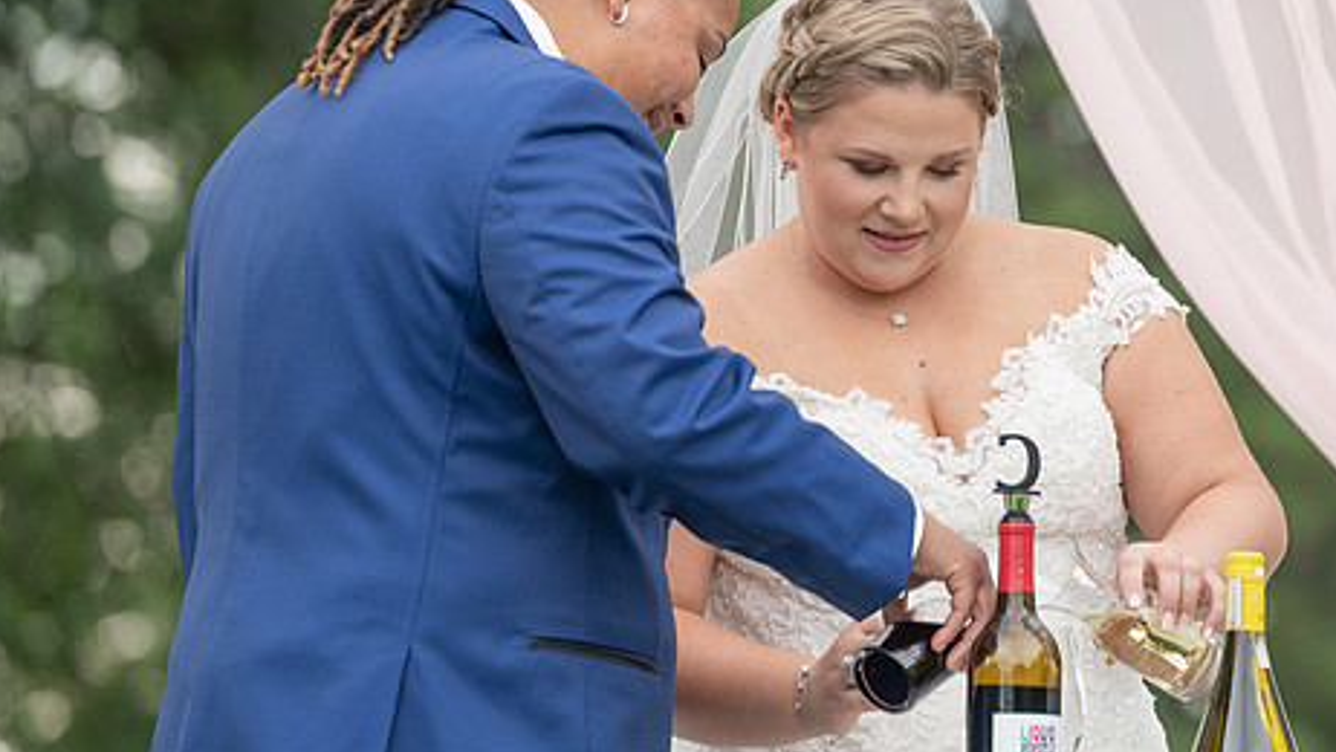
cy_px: 242
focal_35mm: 299
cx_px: 958
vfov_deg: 4.1
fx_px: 10593
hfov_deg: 7.2
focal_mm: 182
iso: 125
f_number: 4
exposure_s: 1/200
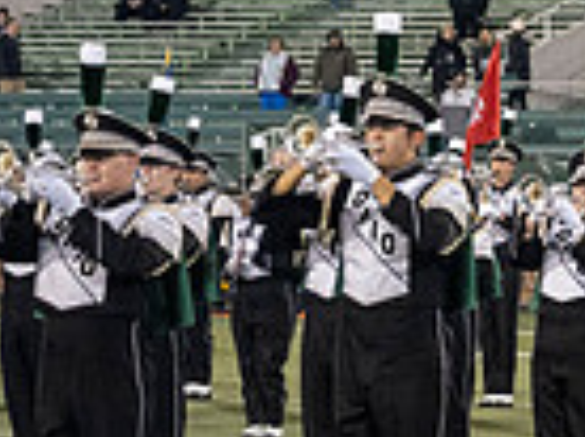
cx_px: 1153
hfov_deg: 6.8
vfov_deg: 5.2
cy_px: 189
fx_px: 4774
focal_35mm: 283
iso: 2500
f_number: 4
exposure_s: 1/500
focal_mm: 70
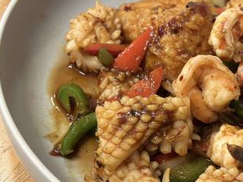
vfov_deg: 16.8
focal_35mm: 88
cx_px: 217
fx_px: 618
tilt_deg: -47.9
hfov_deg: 21.8
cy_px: 102
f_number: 1.78
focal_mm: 6.86
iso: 500
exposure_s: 1/40
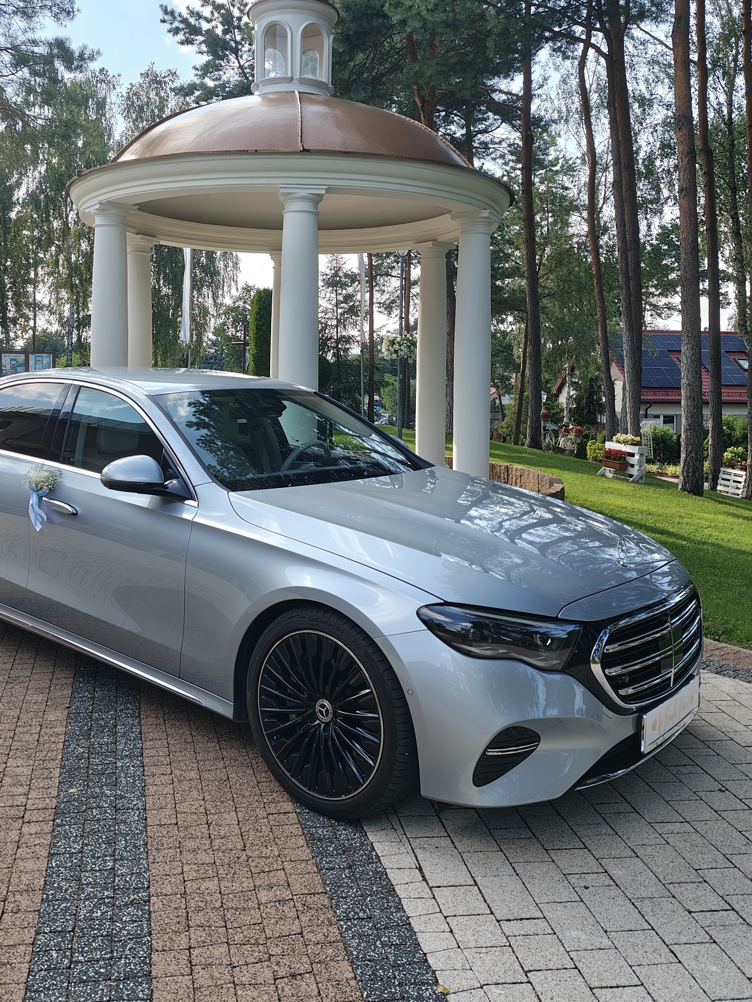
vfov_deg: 59.3
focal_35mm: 30
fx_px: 869
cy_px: 386
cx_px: 289
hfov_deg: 46.5
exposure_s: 1/395
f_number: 1.6
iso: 100
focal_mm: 6.57
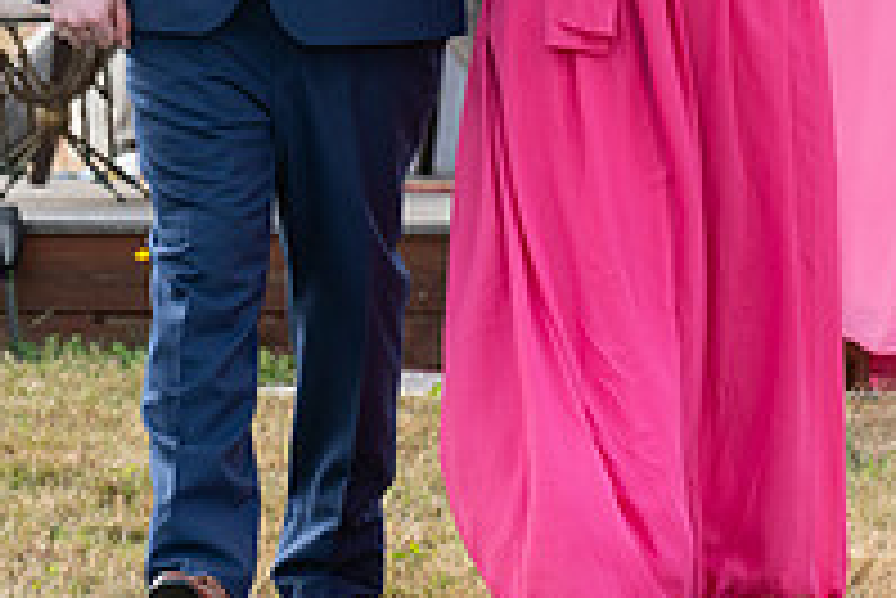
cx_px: 603
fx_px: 10909
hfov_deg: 4.7
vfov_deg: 3.1
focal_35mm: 438
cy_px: -119
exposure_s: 1/800
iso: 400
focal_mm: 150
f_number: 4.5
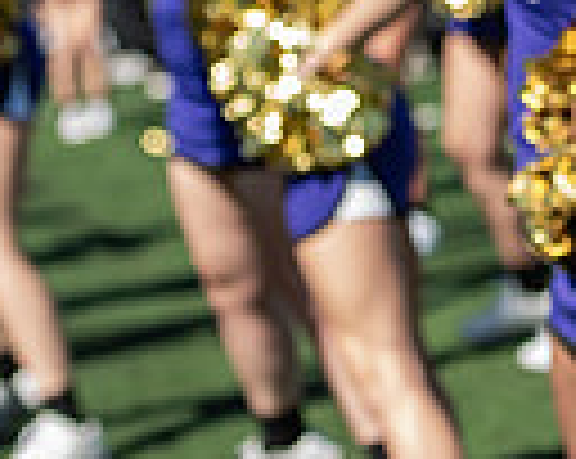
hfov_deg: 6.5
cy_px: -124
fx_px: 5072
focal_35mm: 298
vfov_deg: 5.2
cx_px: 446
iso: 100
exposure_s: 1/640
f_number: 3.2
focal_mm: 70
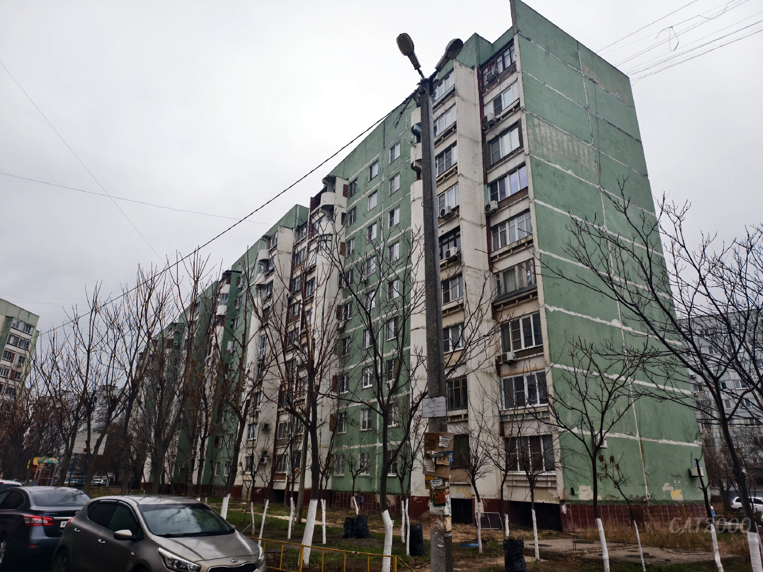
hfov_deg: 73.9
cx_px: 382
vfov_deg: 58.9
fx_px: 507
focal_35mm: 23
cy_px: 286
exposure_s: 1/621
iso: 72
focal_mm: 6.54
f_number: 1.57
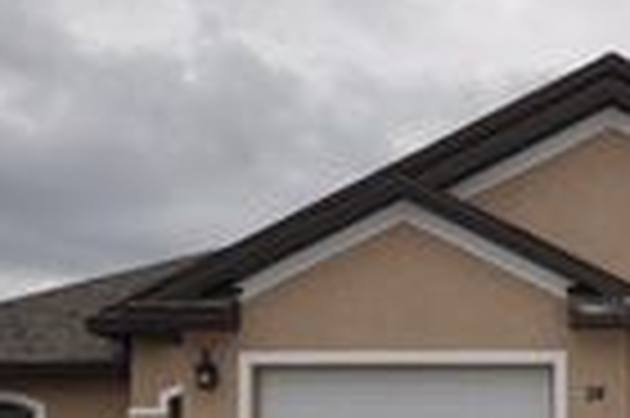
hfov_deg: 26.1
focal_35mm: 75
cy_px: 503
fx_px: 1311
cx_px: 576
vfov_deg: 17.3
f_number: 9
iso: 200
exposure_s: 1/200
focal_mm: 14
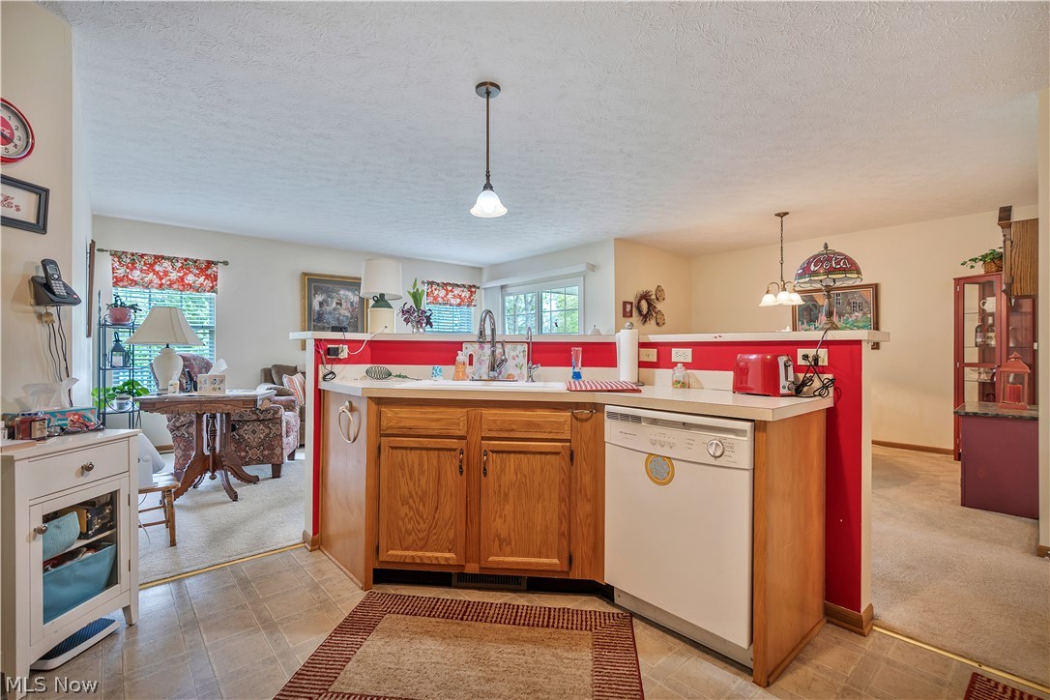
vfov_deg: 73.7
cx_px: 525
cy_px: 350
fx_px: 467
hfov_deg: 96.7
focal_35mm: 16
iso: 400
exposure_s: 1/40
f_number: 2.8
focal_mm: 16
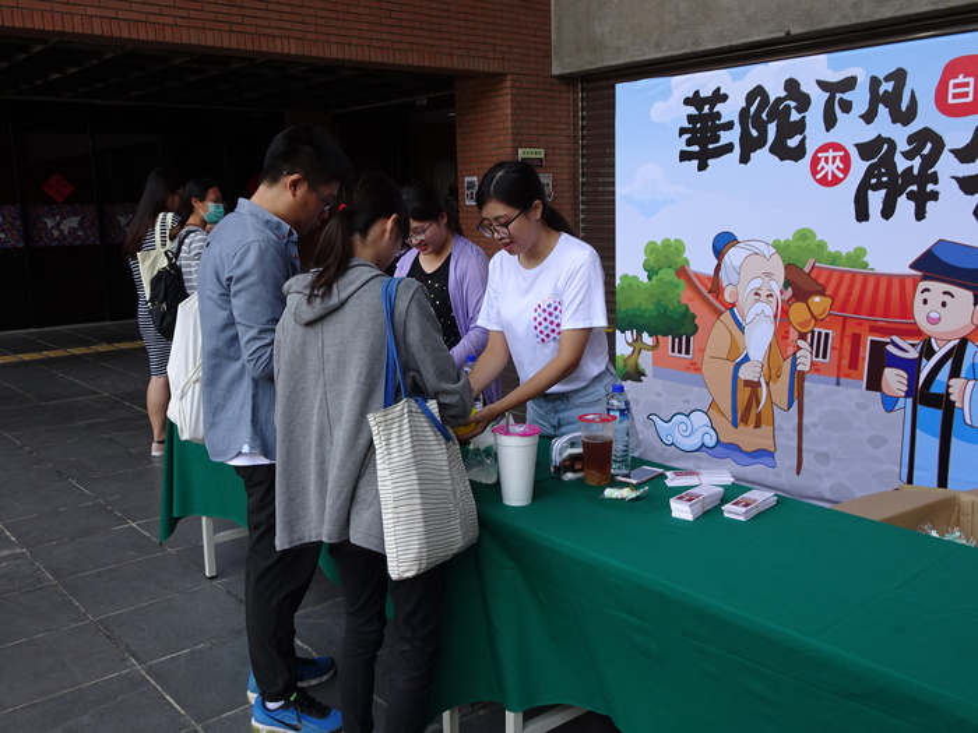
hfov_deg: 58.4
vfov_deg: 45.4
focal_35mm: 31
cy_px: 366
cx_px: 489
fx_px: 876
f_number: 4
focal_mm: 5.26
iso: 80
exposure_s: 1/100
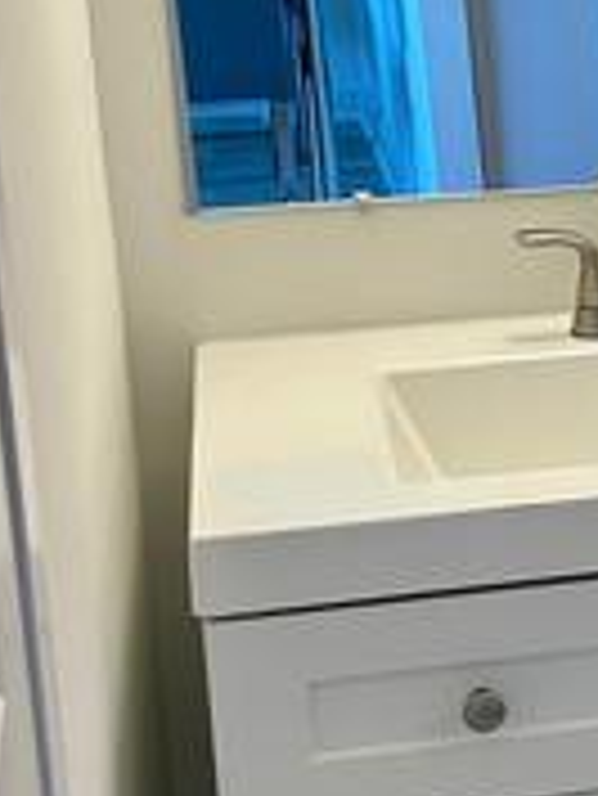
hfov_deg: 12.4
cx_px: 935
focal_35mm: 113
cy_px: 274
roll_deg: +2.0
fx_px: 2600
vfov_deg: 17.4
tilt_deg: -14.9
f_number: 1.5
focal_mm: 5.7
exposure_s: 1/148
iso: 64
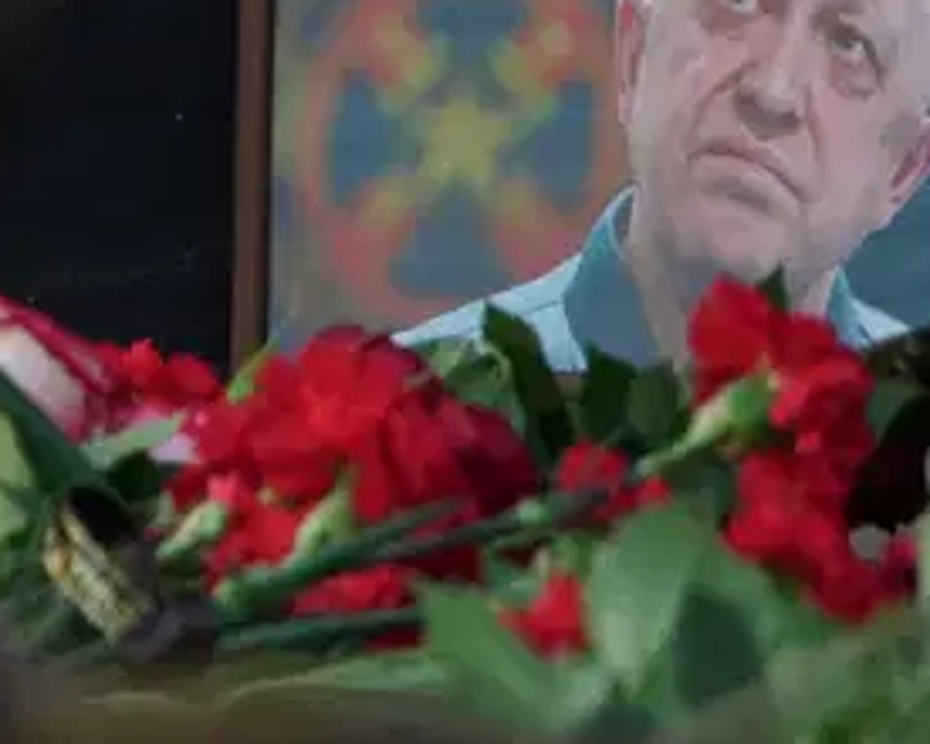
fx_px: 16749
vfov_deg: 2.5
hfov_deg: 3.2
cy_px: 761
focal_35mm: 609
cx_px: -369
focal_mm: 135
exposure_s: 1/160
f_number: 5.6
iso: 400
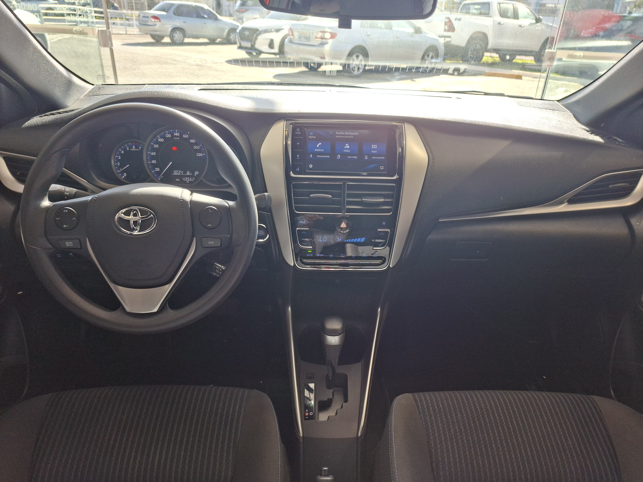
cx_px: 322
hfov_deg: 73.9
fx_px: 427
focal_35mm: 23
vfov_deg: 58.9
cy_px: 241
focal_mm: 5.54
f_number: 1.8
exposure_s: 1/120
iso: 100
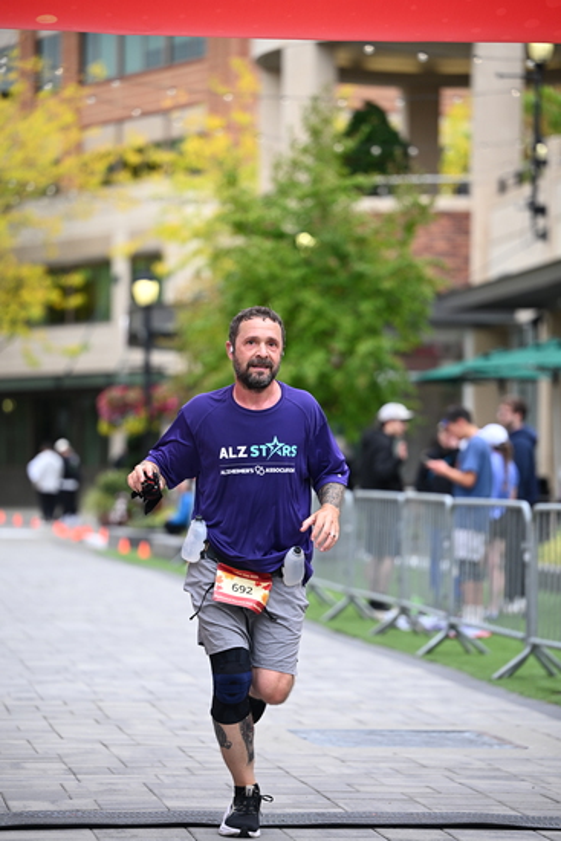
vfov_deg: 16.4
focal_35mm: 125
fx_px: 2920
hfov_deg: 11.0
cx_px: 280
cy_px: 420
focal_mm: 125
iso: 640
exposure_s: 1/2000
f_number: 2.8
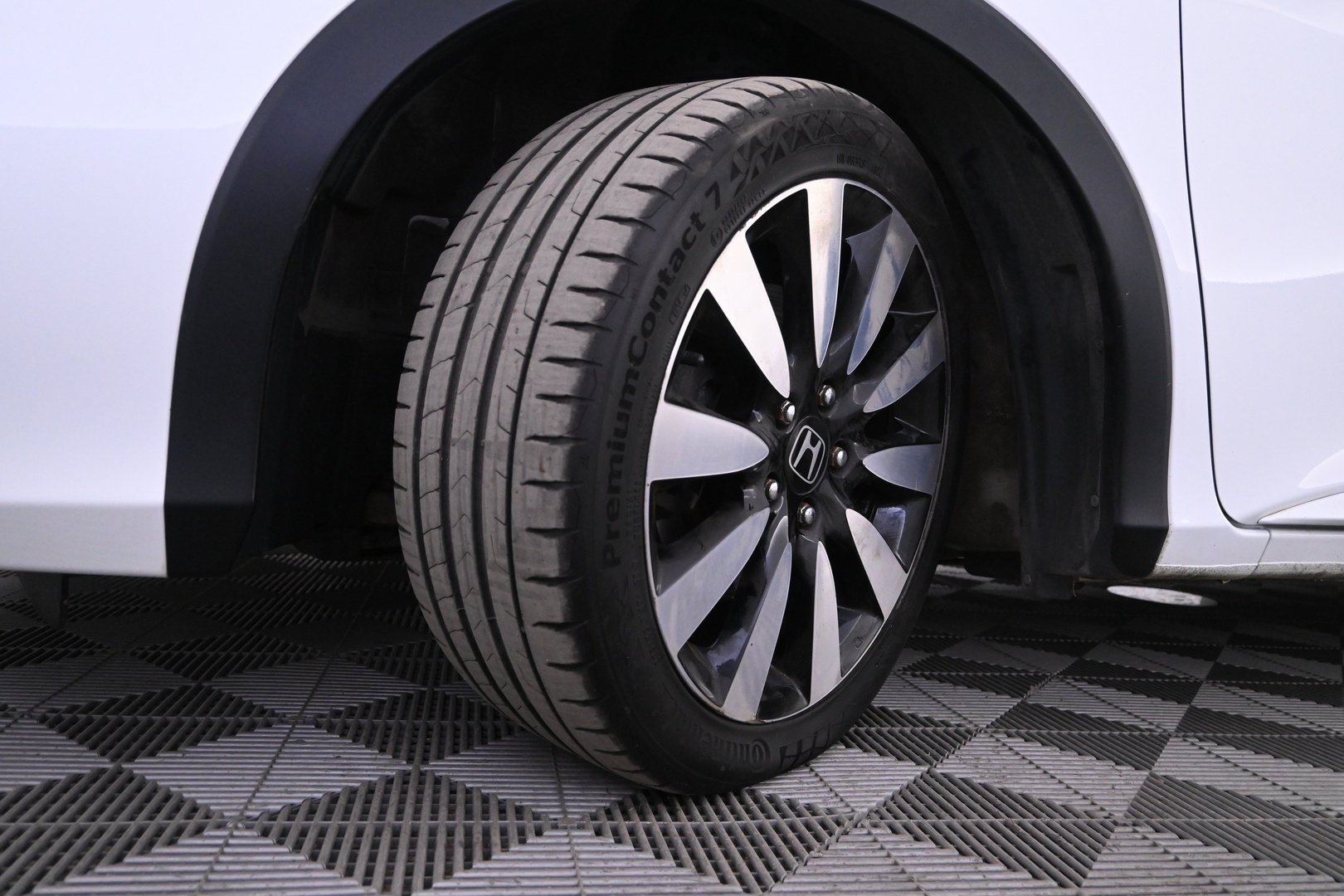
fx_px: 1008
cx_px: 672
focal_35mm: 27
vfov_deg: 47.9
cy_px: 448
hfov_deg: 67.4
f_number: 3.5
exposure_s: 1/80
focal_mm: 18
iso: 2500
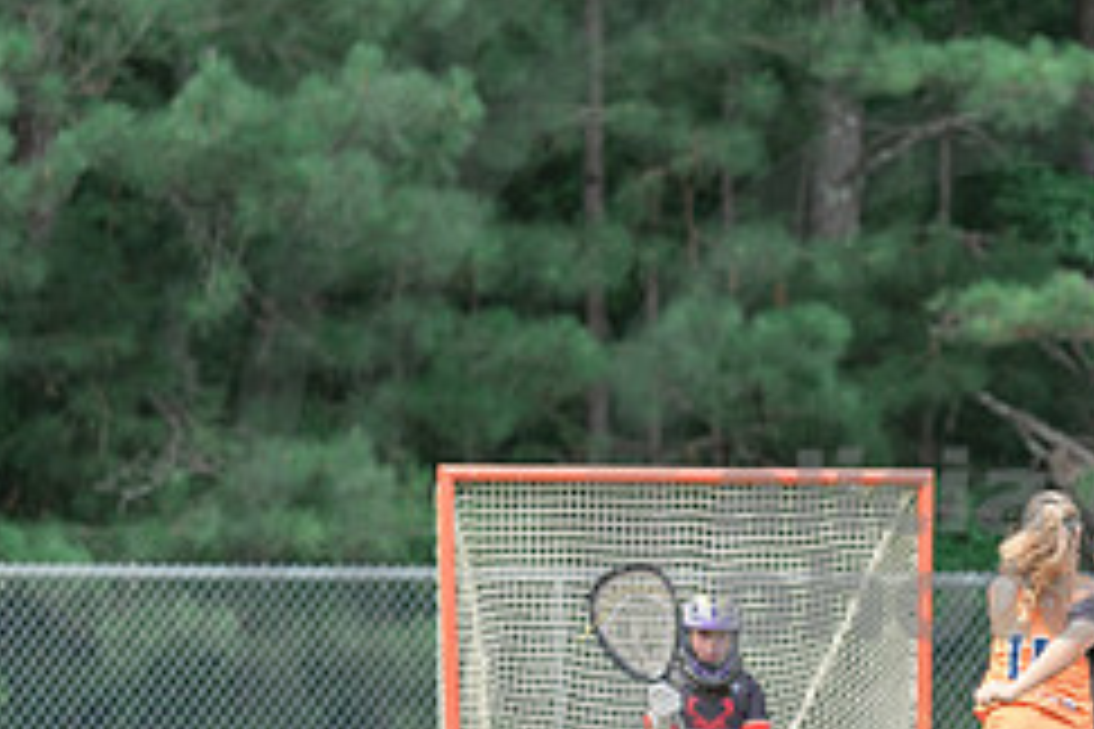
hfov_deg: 2.9
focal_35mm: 721
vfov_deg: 1.9
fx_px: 21909
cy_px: 430
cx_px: 1034
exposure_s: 1/320
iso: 250
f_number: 2.8
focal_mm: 200
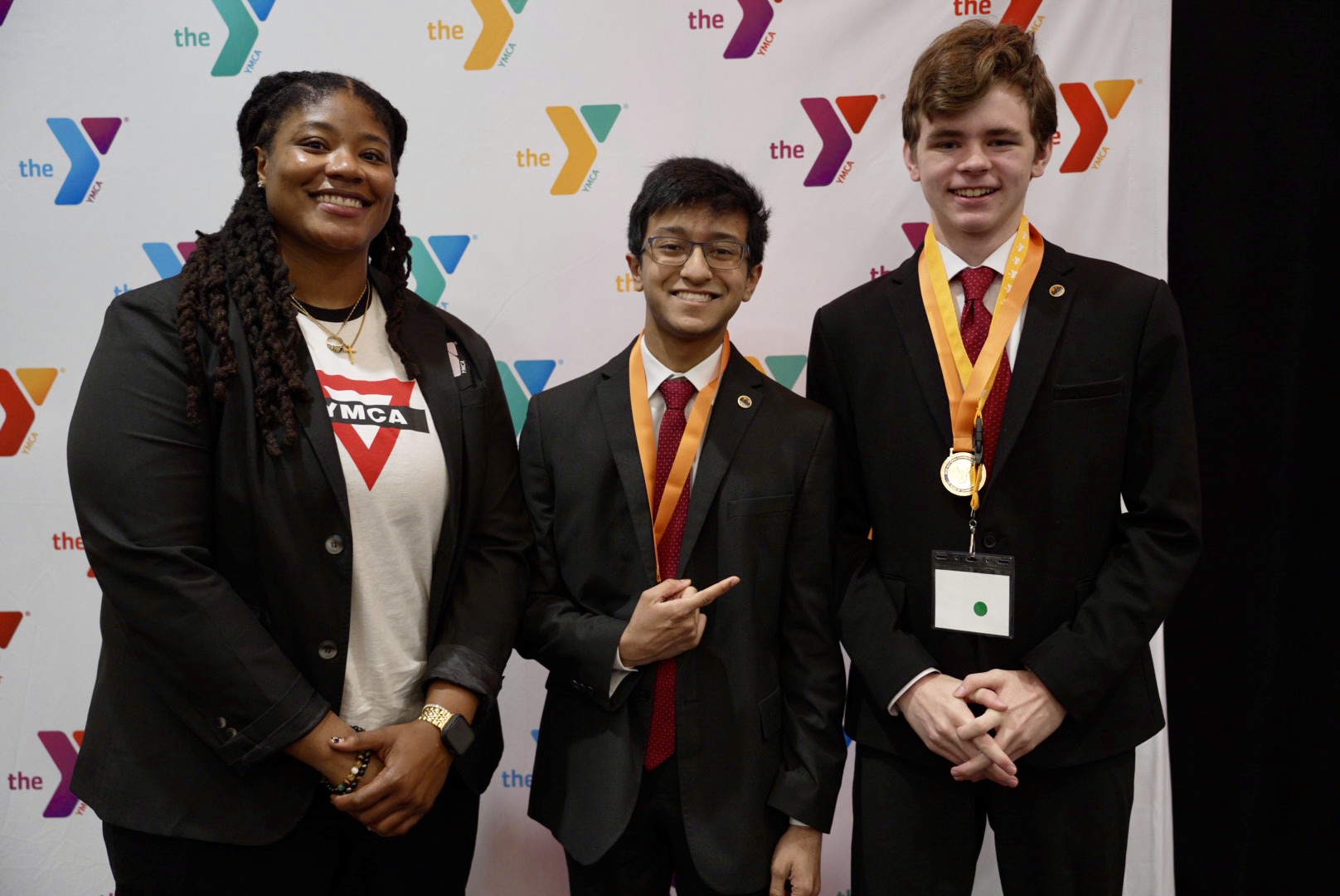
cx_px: 670
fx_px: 1304
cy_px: 448
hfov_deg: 54.4
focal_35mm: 35
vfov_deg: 37.9
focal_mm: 35
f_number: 2.8
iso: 1600
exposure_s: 1/100
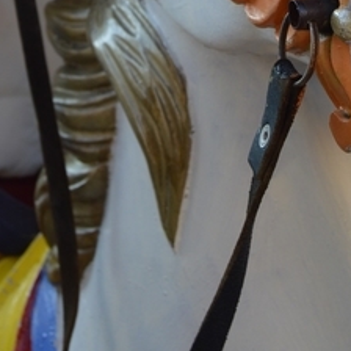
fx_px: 1199
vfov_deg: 15.3
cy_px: -194
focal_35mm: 105
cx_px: 169
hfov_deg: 16.7
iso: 140
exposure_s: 1/125
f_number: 5.6
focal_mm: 23
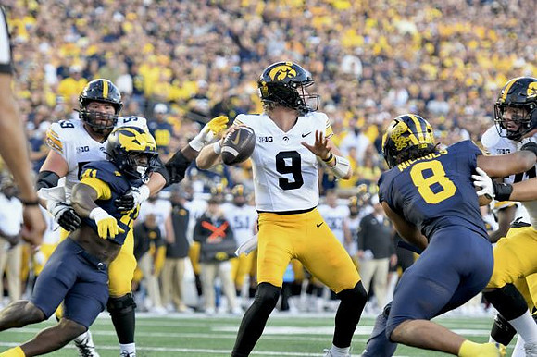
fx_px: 3131
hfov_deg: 9.8
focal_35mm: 210
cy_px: 178
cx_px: 268
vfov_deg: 6.5
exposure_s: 1/1000
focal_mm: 140
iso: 1250
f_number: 2.8
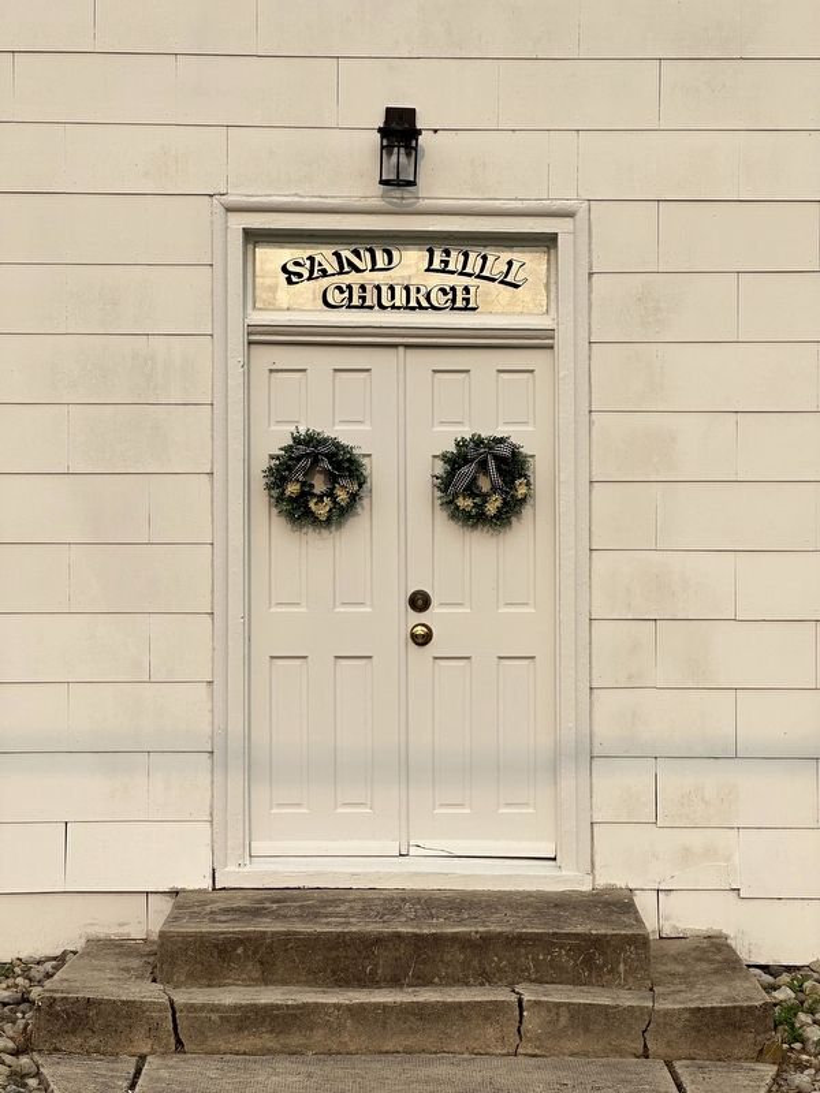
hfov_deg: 19.1
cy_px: 546
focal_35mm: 77
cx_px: 410
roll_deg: -0.1
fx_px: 2432
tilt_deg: -0.8
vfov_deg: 25.3
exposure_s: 1/1292
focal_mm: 9
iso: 32
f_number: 2.8
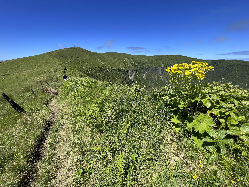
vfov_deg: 89.9
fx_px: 94
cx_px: 124
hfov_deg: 106.2
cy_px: 94
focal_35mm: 13
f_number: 1.8
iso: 32
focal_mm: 1.57
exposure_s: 1/1054
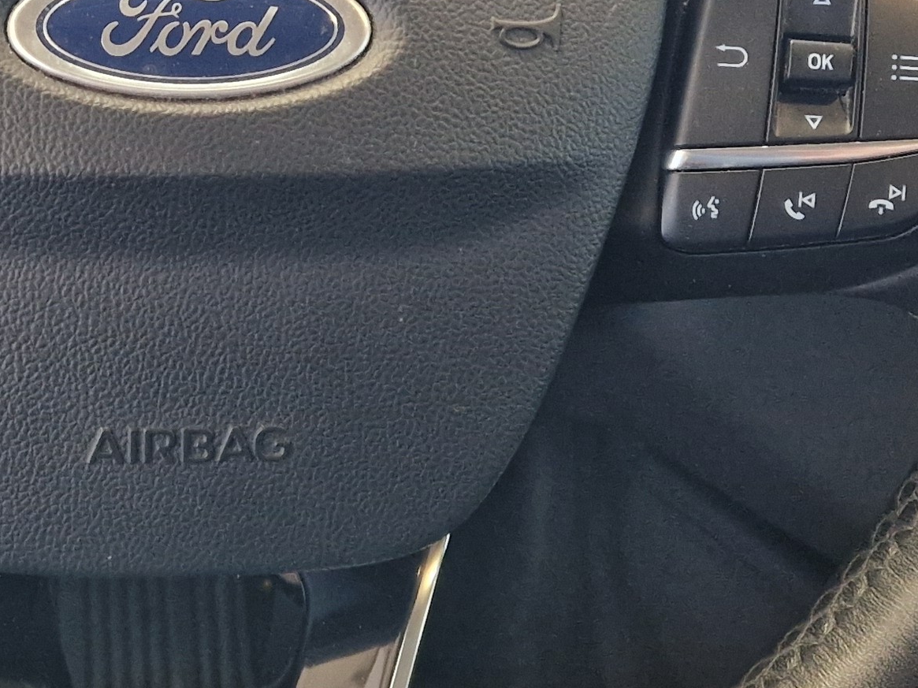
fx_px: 2094
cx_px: 175
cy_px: 68
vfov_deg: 18.3
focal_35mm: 79
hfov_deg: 24.3
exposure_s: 1/100
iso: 400
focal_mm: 5.4
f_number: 1.8
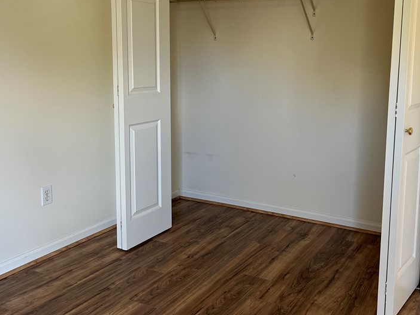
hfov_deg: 48.4
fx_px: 461
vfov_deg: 37.5
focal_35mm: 38
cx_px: 268
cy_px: 123
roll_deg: -0.8
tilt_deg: -8.6
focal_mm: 5.1
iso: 125
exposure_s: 1/109
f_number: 1.6
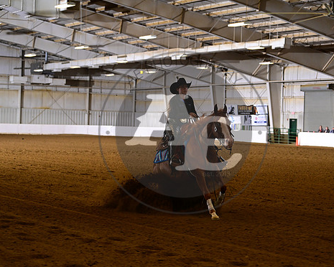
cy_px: 132
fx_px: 811
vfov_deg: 18.7
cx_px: 183
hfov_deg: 23.3
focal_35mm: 82
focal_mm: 70
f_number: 4
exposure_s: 1/200
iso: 2000
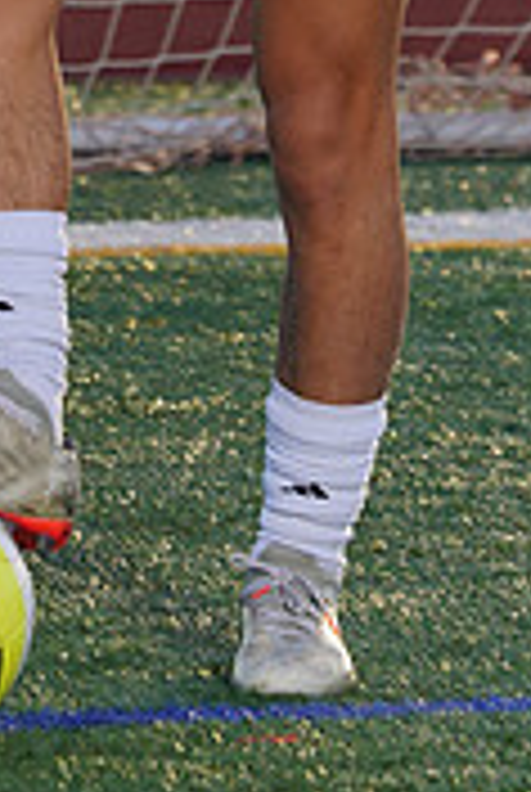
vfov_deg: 2.2
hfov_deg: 1.5
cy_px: -328
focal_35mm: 928
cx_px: 20
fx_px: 20450
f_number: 8
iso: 100
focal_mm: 282
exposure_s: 1/200
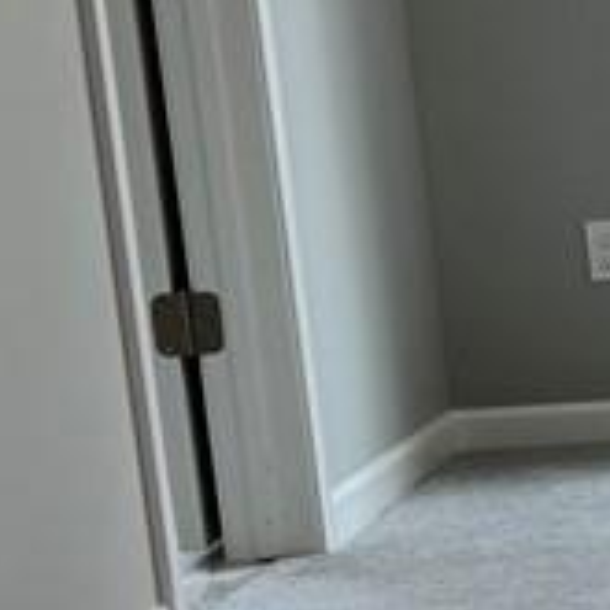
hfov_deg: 10.7
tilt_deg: -9.2
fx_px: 2632
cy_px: 495
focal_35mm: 132
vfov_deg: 13.2
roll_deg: +2.9
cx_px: 1597
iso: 80
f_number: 1.78
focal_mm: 6.76
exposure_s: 1/120
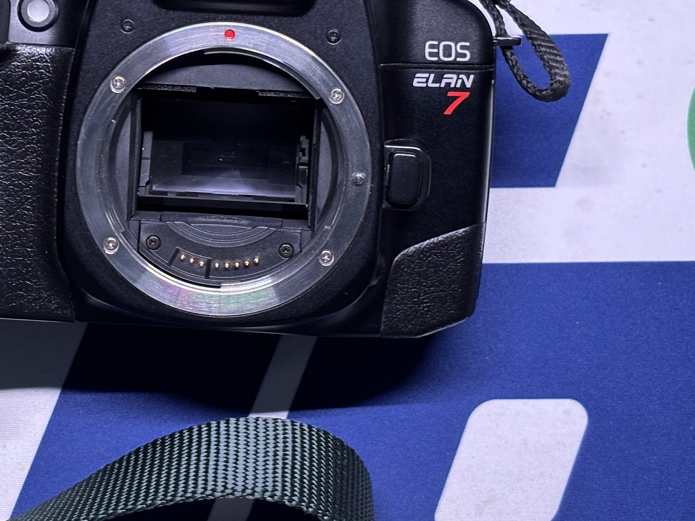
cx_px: 176
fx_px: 1847
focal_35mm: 92
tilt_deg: -80.5
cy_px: 203
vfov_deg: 16.0
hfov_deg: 21.1
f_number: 1.6
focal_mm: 5.96
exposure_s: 1/36
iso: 160
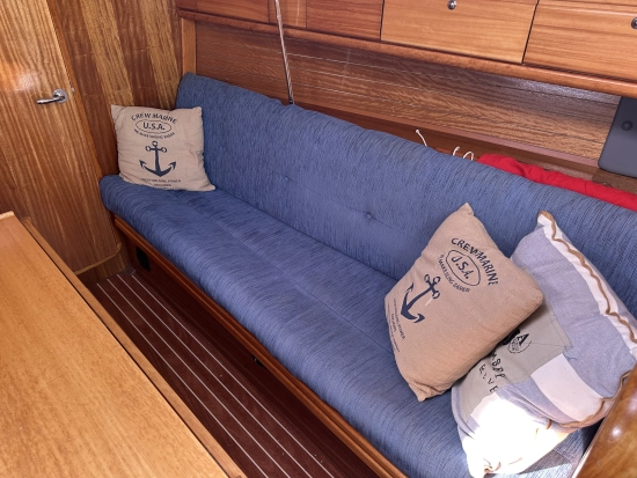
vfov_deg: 56.9
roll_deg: +0.3
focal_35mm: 24
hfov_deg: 71.6
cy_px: 239
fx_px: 442
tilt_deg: -33.0
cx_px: 318
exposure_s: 1/121
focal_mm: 6.86
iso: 200
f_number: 1.78
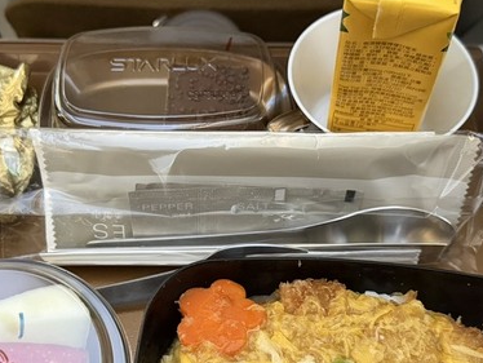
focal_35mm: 50
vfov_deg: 29.0
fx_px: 698
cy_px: 234
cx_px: 227
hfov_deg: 38.2
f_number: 1.78
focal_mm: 6.76
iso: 800
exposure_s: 1/52
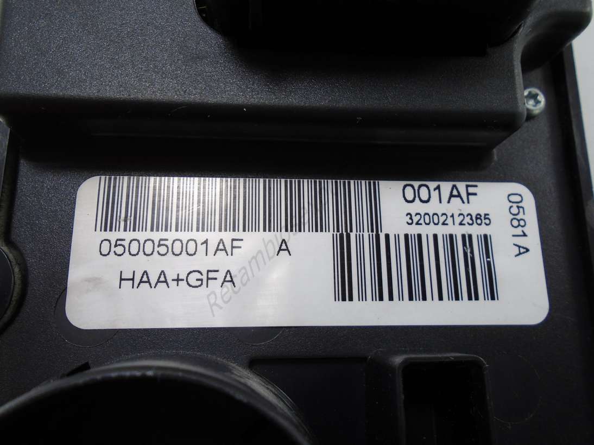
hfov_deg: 67.3
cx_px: 297
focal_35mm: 26
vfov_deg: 53.0
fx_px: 446
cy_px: 222
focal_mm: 4.6
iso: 100
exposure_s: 1/100
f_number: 3.2
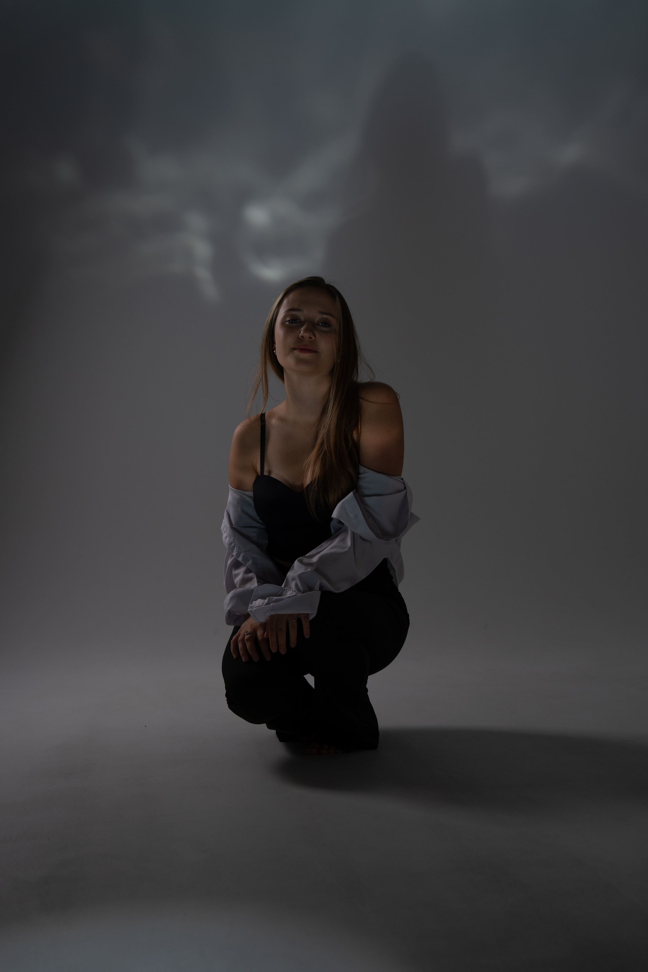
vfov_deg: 41.1
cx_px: 324
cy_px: 486
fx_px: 1296
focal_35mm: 48
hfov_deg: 28.1
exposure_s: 1/125
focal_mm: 48
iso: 100
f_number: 4
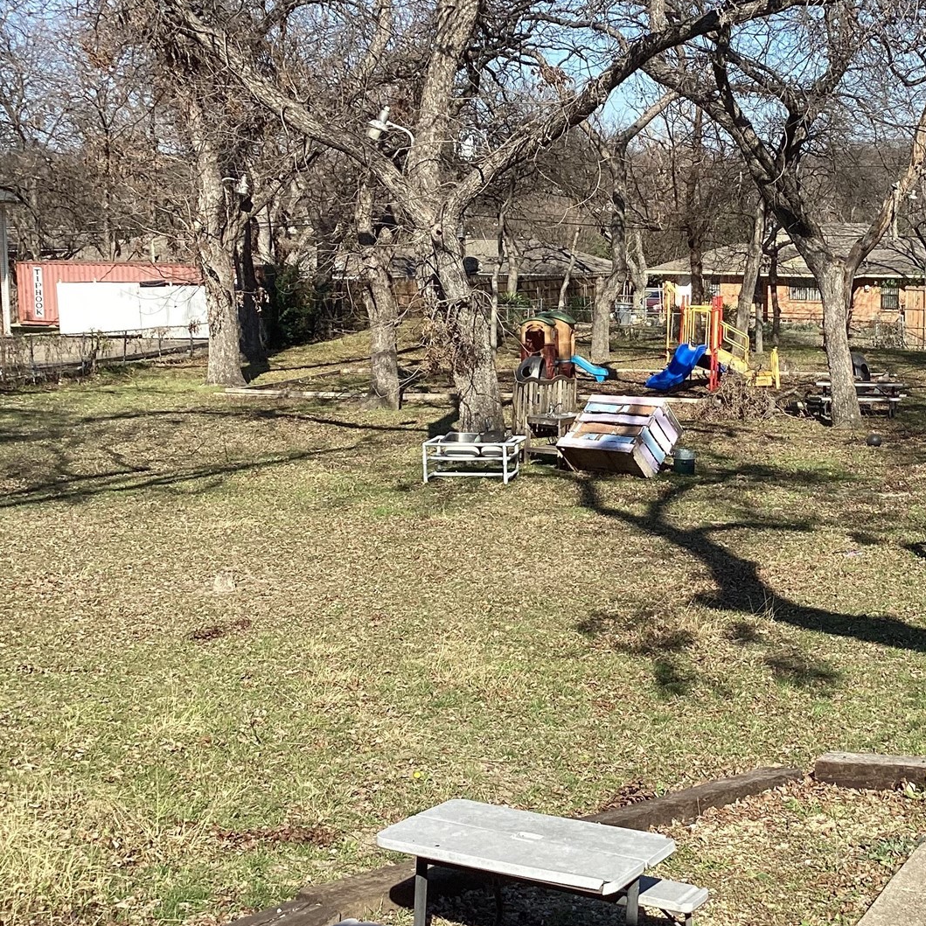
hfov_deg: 31.7
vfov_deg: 32.2
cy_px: 421
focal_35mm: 53
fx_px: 1604
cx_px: 685
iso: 25
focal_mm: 3.3
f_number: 2.4
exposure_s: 1/799
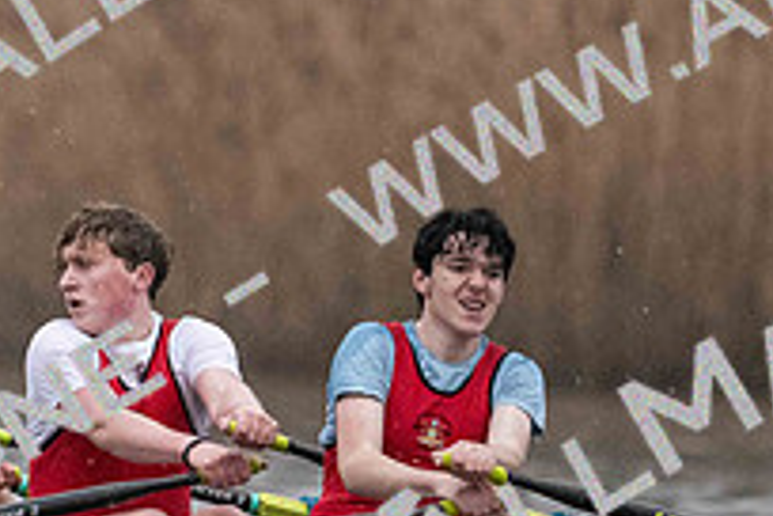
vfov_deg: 1.2
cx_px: 53
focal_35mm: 1136
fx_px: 24391
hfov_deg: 1.8
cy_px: 309
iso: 6400
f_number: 4.5
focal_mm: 400
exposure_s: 1/1600
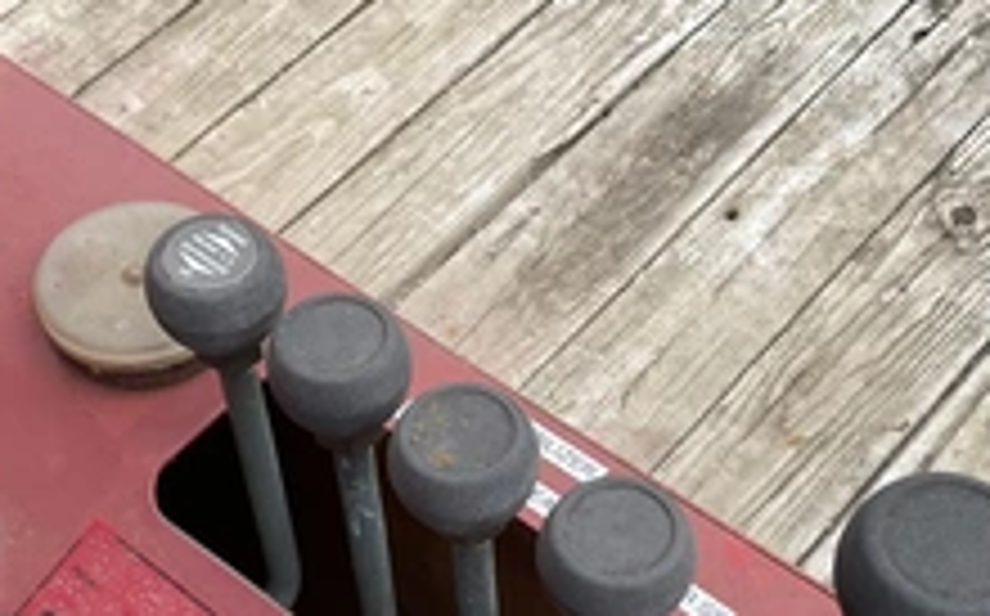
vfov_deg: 22.4
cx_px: 482
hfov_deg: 36.3
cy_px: 589
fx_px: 1509
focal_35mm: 56
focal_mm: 3
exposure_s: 1/375
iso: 25
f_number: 1.8
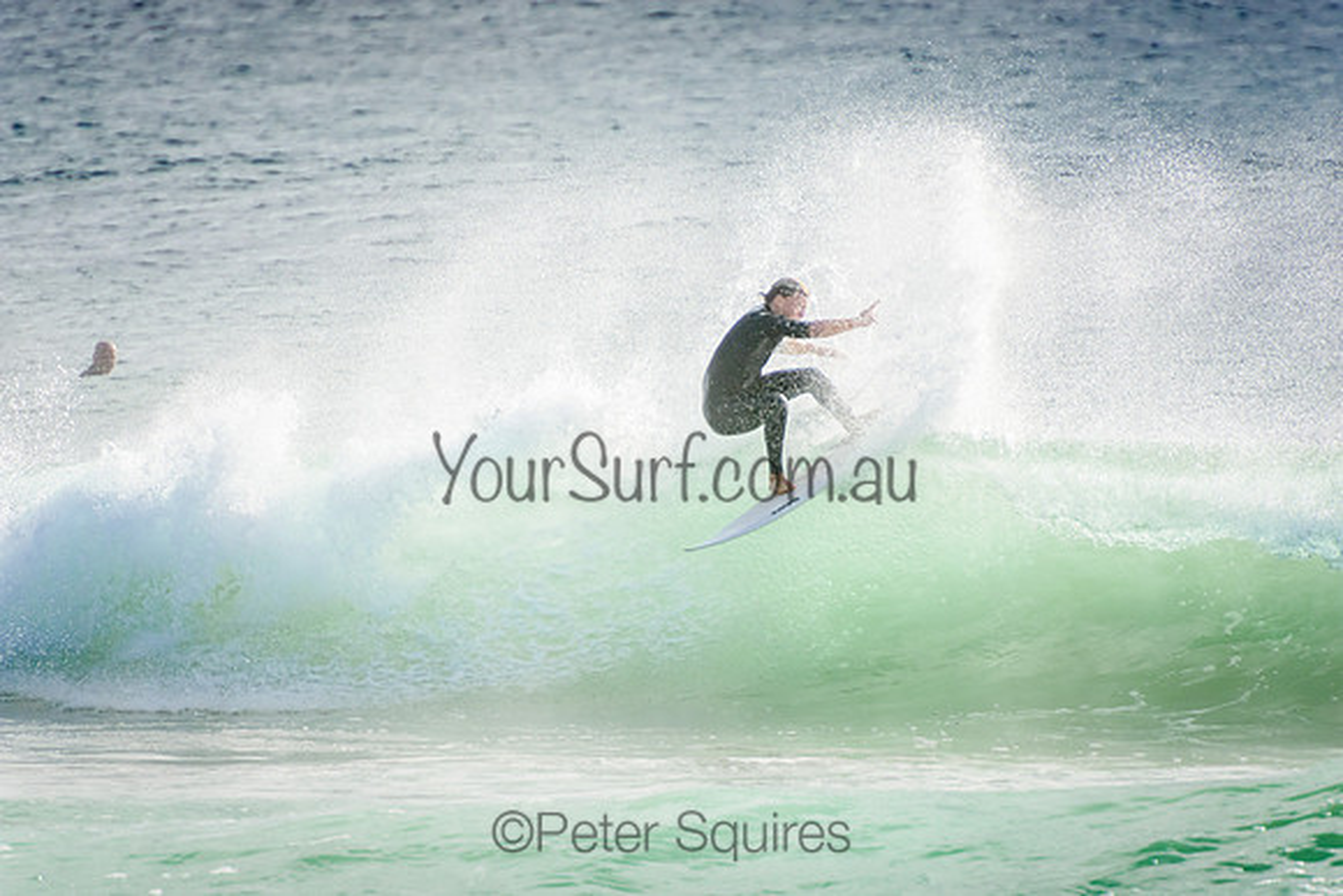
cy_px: 448
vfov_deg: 2.3
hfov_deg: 3.4
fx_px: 22388
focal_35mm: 600
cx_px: 672
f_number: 5.6
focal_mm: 400
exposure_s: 1/2000
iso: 320
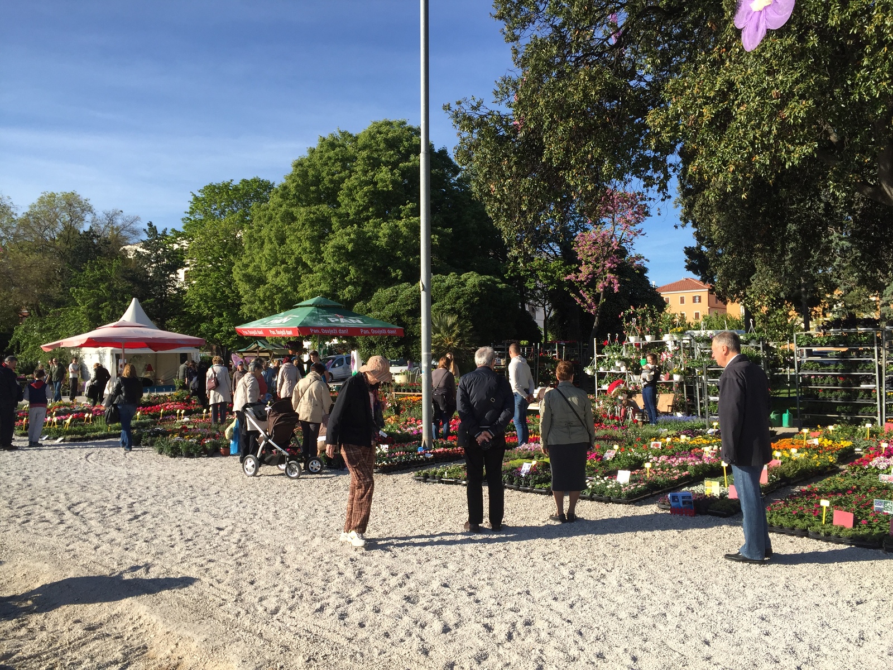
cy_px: 335
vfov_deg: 48.2
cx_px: 446
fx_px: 748
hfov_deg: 61.7
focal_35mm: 29
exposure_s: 1/1364
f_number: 2.2
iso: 32
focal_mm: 4.15
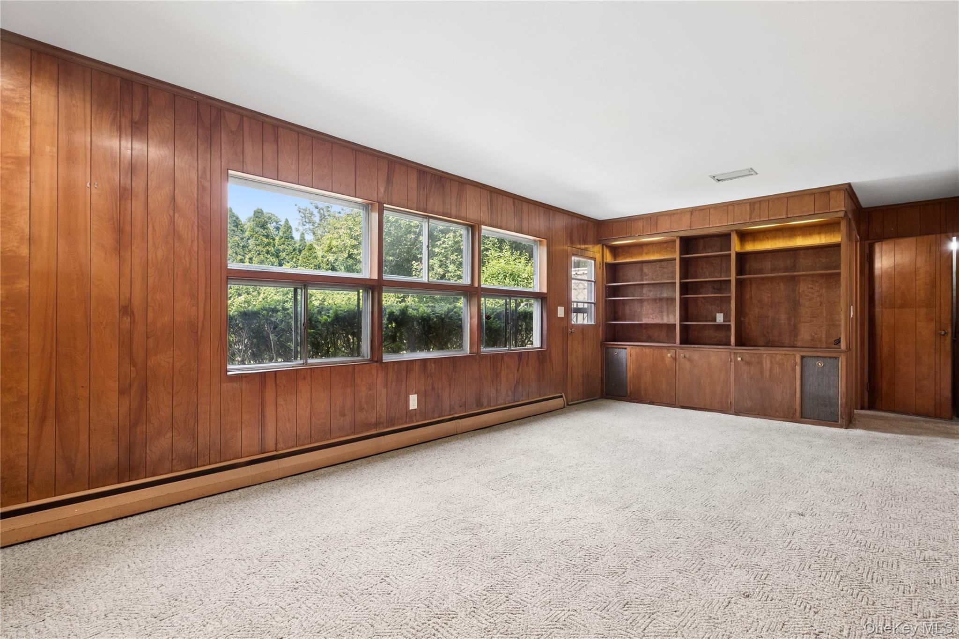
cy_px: 320
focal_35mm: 17
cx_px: 480
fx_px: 453
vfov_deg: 70.4
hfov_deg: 93.3
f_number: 8
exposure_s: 1/4
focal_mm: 11
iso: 320
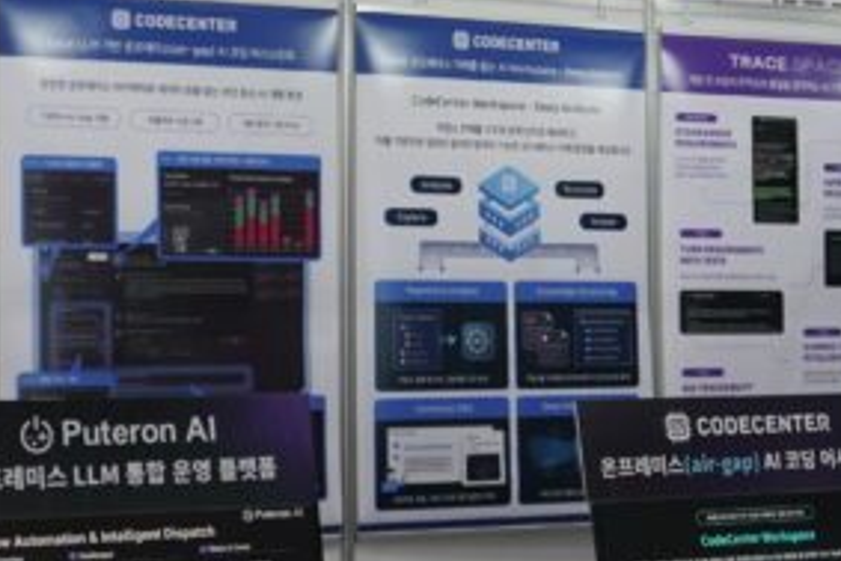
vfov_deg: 12.1
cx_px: 594
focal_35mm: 114
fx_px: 2660
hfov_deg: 17.9
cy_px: 251
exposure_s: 1/200
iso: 800
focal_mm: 21
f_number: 4
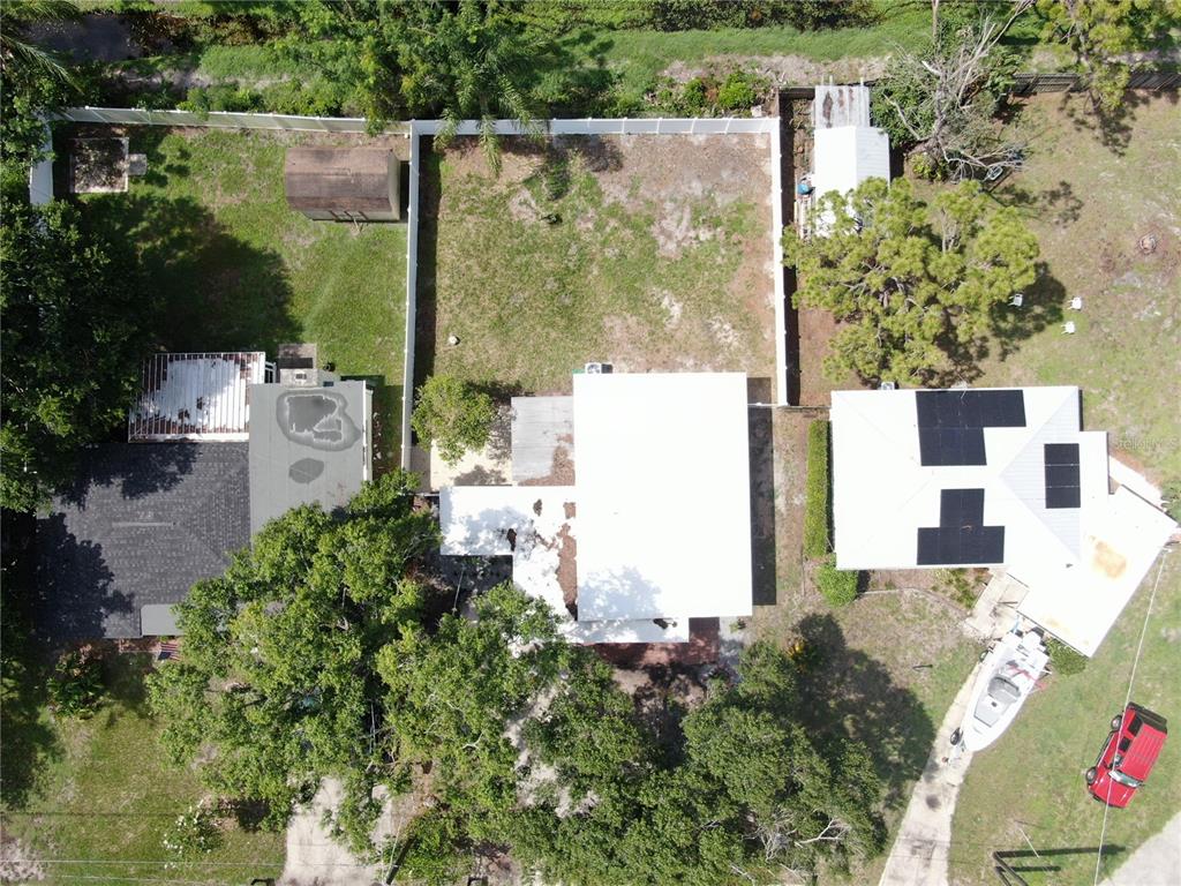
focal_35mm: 24
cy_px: 443
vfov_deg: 56.8
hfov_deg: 71.6
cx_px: 590
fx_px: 819
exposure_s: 1/640
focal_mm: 4.39
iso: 100
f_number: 2.8
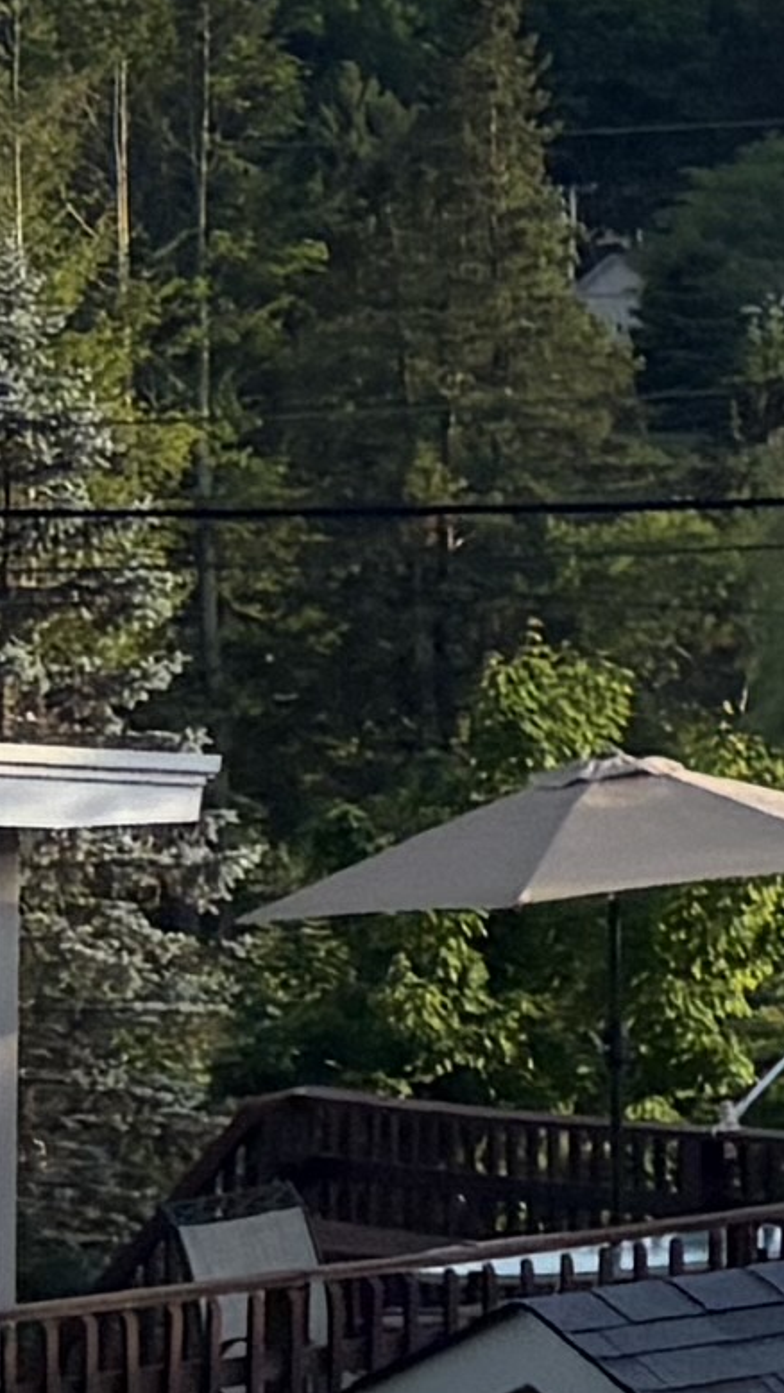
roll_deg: +0.0
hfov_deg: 4.3
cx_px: 4930
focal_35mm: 208
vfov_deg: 10.2
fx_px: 7682
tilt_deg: +3.6
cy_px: -235
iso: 50
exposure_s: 1/2208
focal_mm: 5.96
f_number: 1.6
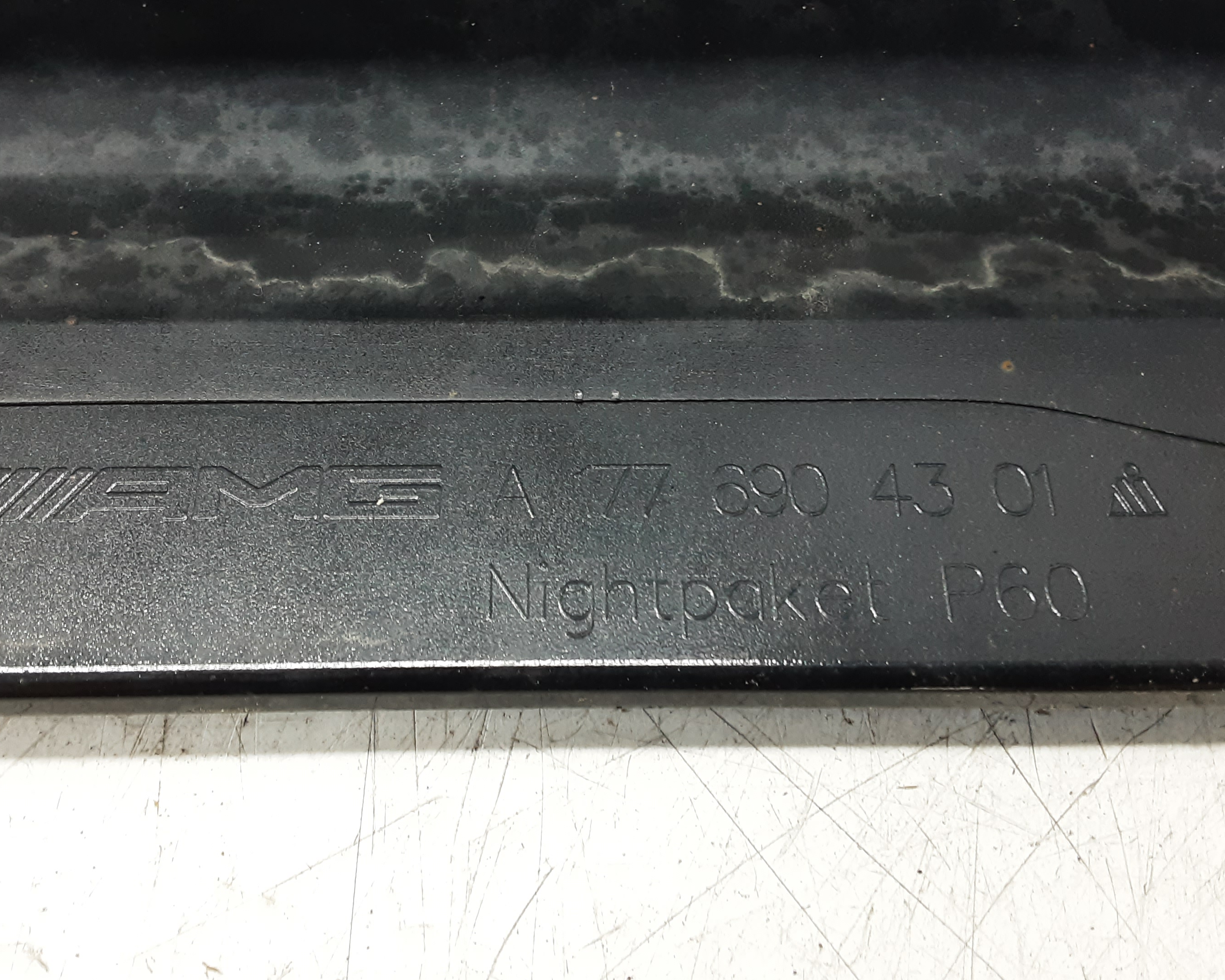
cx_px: 578
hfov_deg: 55.6
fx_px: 1160
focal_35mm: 32
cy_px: 460
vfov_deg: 45.8
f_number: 1.9
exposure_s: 1/25
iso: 125
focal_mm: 2.91
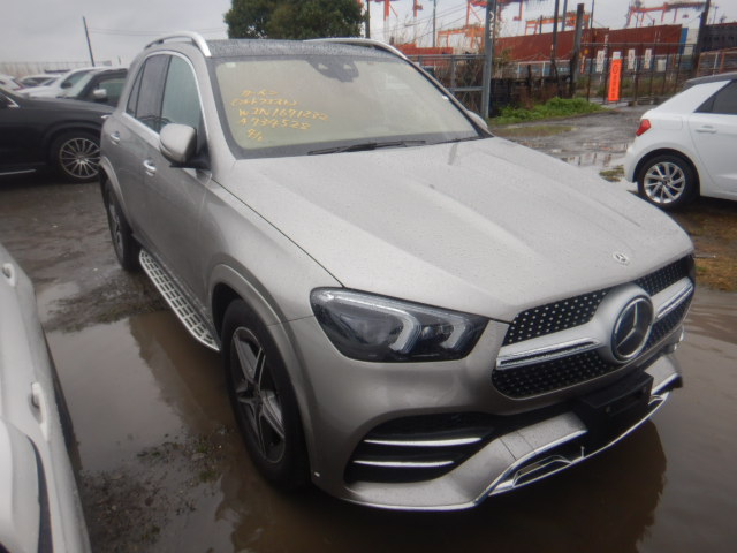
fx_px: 511
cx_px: 368
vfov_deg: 56.8
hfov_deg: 71.6
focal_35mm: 24
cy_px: 276
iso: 125
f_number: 2.8
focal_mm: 4.3
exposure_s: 1/40
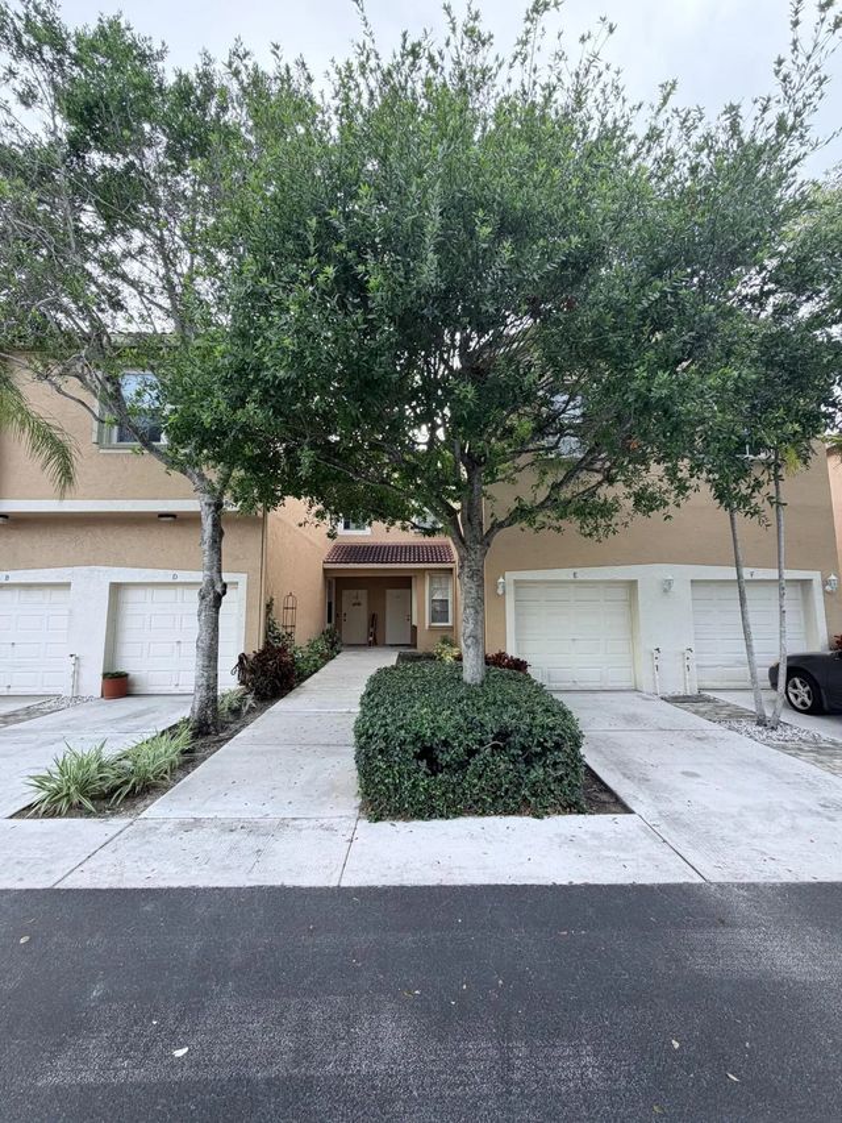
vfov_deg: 102.1
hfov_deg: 85.7
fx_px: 454
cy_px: 562
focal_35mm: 14
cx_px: 421
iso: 80
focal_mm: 2.22
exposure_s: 1/121
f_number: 2.2
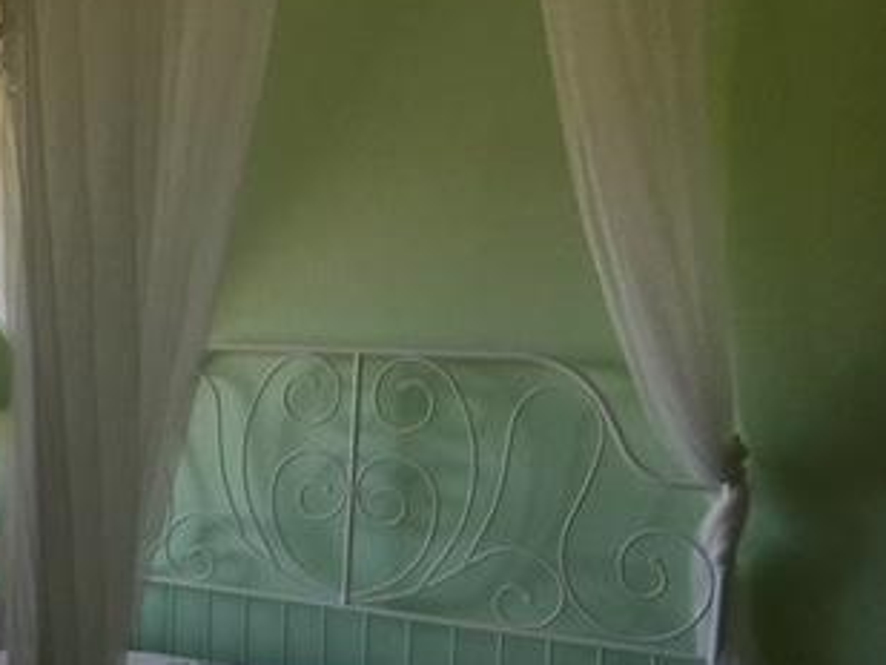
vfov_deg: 24.1
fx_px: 1536
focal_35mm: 60
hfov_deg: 30.4
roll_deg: -1.7
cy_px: 513
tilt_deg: -7.3
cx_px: 52
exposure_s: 1/30
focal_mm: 4.15
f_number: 2.2
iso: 50
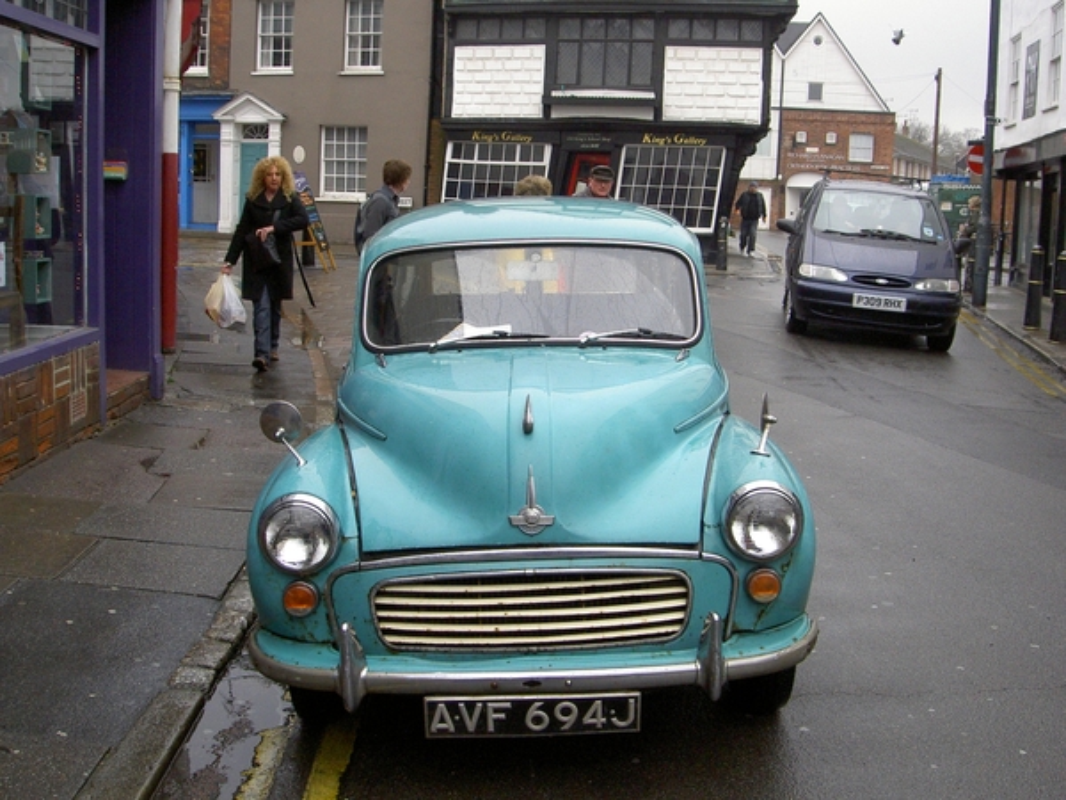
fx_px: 1201
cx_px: 533
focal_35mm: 39
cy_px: 400
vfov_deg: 36.8
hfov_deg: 47.9
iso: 200
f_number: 4.7
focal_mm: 8
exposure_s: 1/200
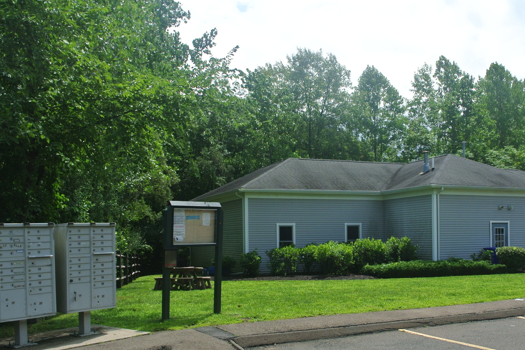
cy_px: 236
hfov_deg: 49.2
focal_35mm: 39
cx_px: 320
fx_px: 569
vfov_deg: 33.9
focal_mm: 10
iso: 100
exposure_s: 1/640
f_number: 4.5
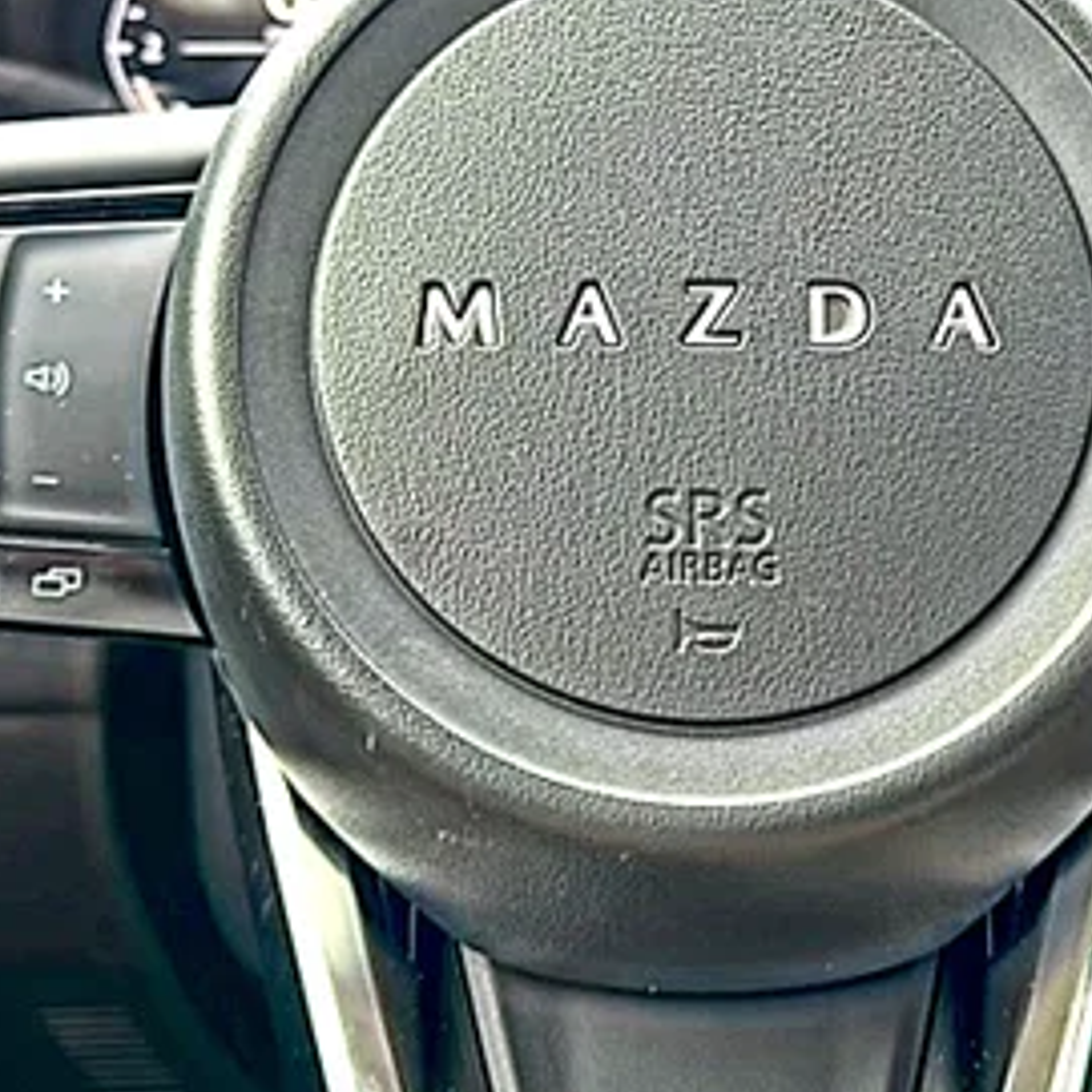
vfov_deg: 29.7
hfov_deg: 29.9
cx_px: 685
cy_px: 312
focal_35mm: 57
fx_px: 2034
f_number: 1.78
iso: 100
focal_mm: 6.86
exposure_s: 1/229
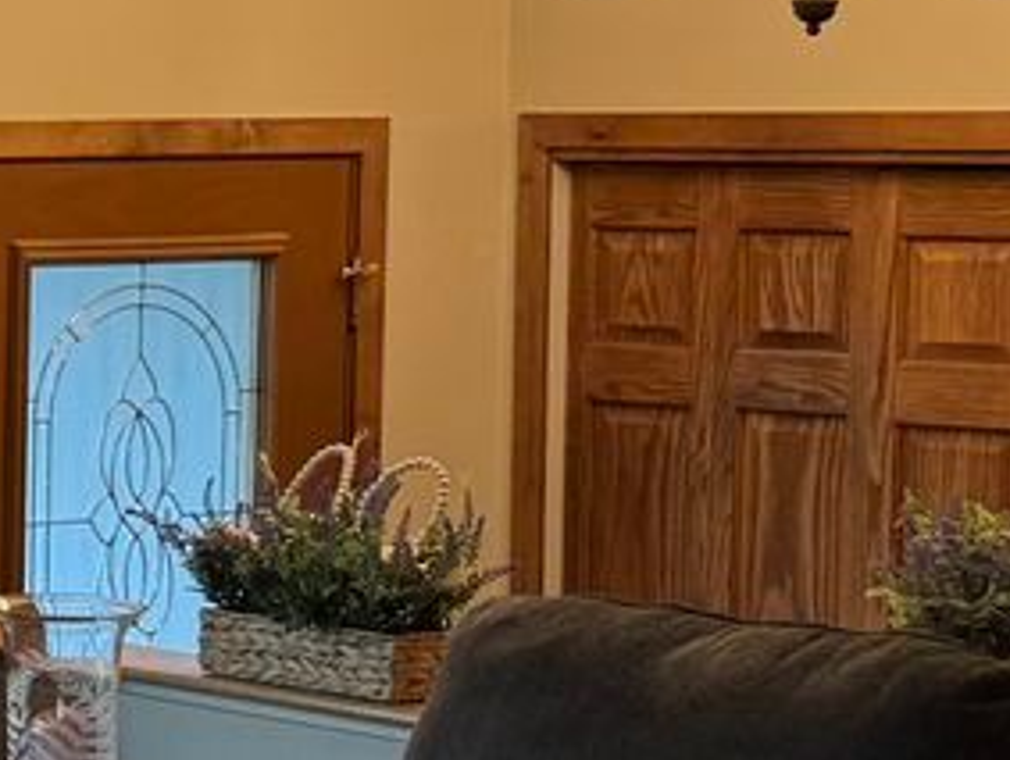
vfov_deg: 11.7
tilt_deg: -4.7
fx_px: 3710
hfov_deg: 12.7
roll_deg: +0.5
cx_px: -1271
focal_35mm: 127
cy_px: 409
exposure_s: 1/120
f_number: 1.78
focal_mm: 6.76
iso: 125
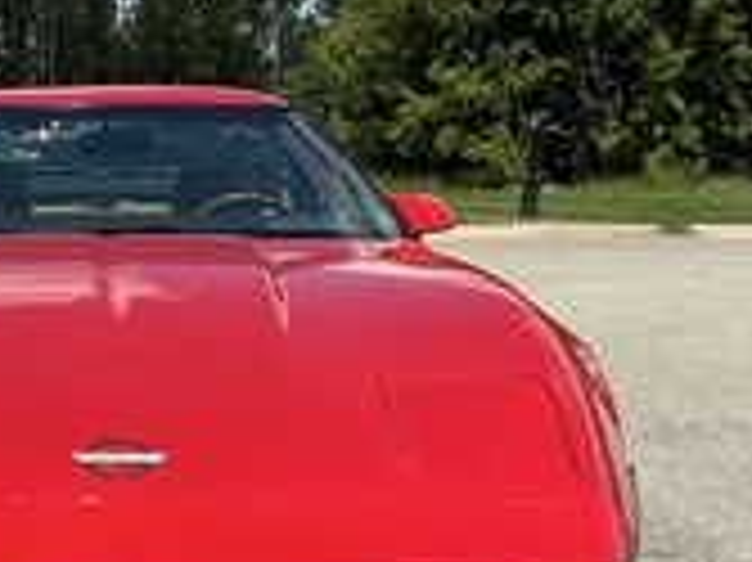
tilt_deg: -8.9
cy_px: 436
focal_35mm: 67
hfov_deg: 28.1
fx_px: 1454
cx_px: 108
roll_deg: +0.9
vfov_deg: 21.7
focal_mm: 3
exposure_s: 1/1912
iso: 25
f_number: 1.8
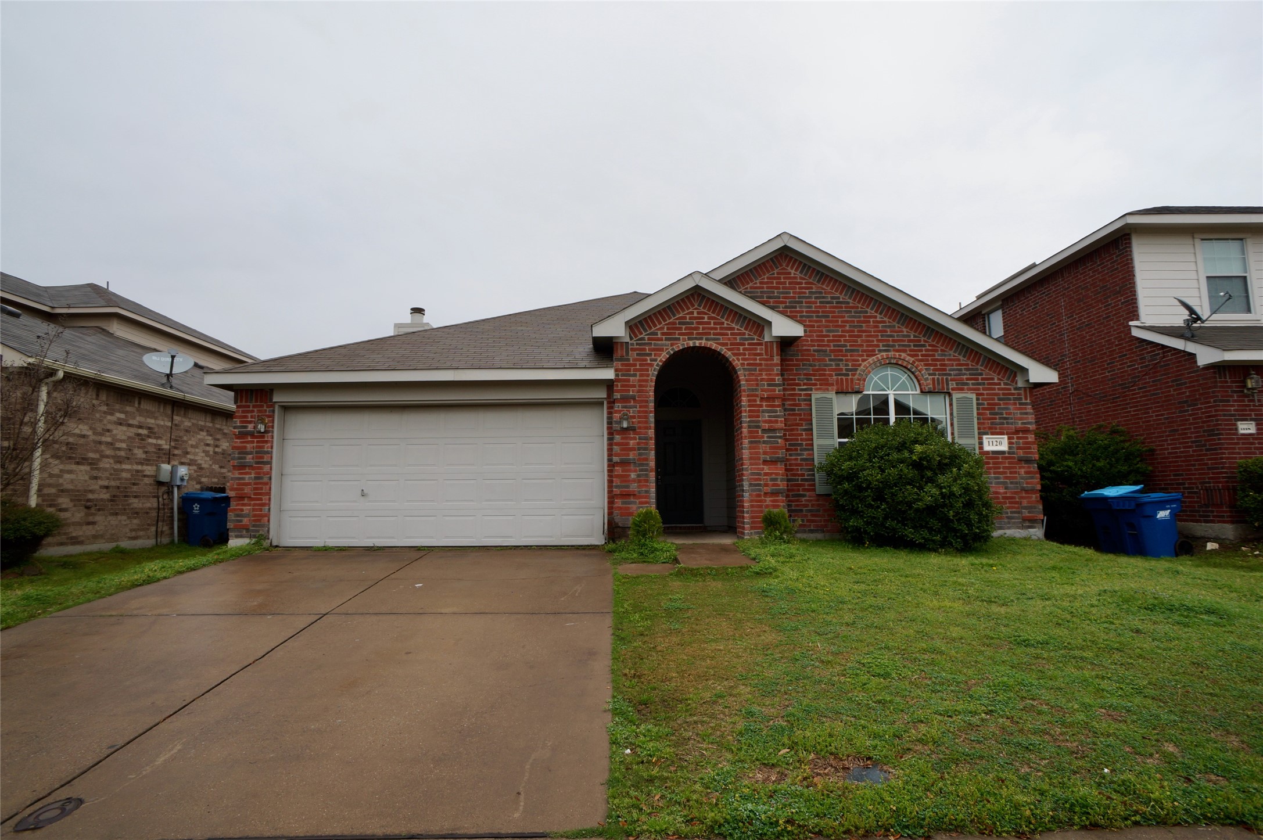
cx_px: 632
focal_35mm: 24
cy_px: 420
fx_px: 841
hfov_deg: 73.8
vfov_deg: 53.1
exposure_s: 1/100
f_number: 7.1
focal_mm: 16
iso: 100
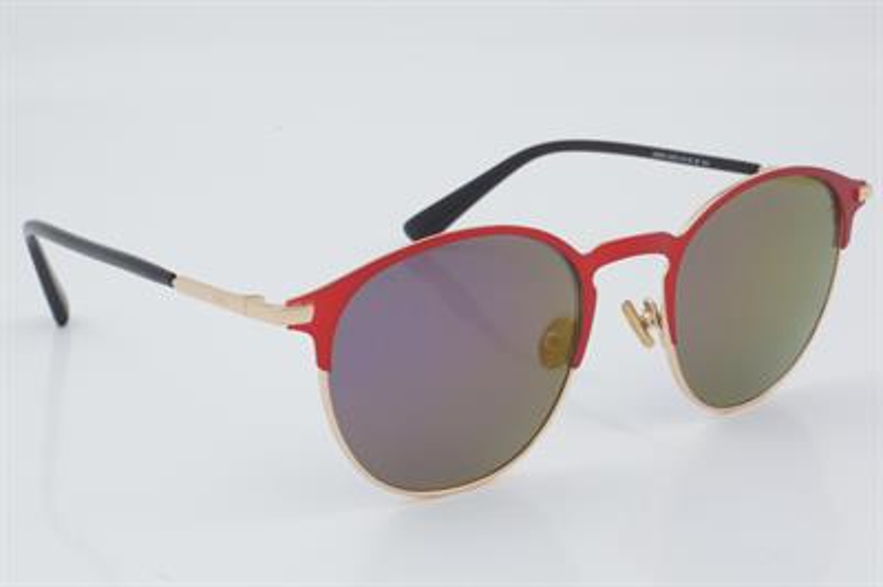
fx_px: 1838
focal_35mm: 75
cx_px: 442
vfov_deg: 18.2
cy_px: 294
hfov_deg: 27.0
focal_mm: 50
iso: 100
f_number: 32
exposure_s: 1/3
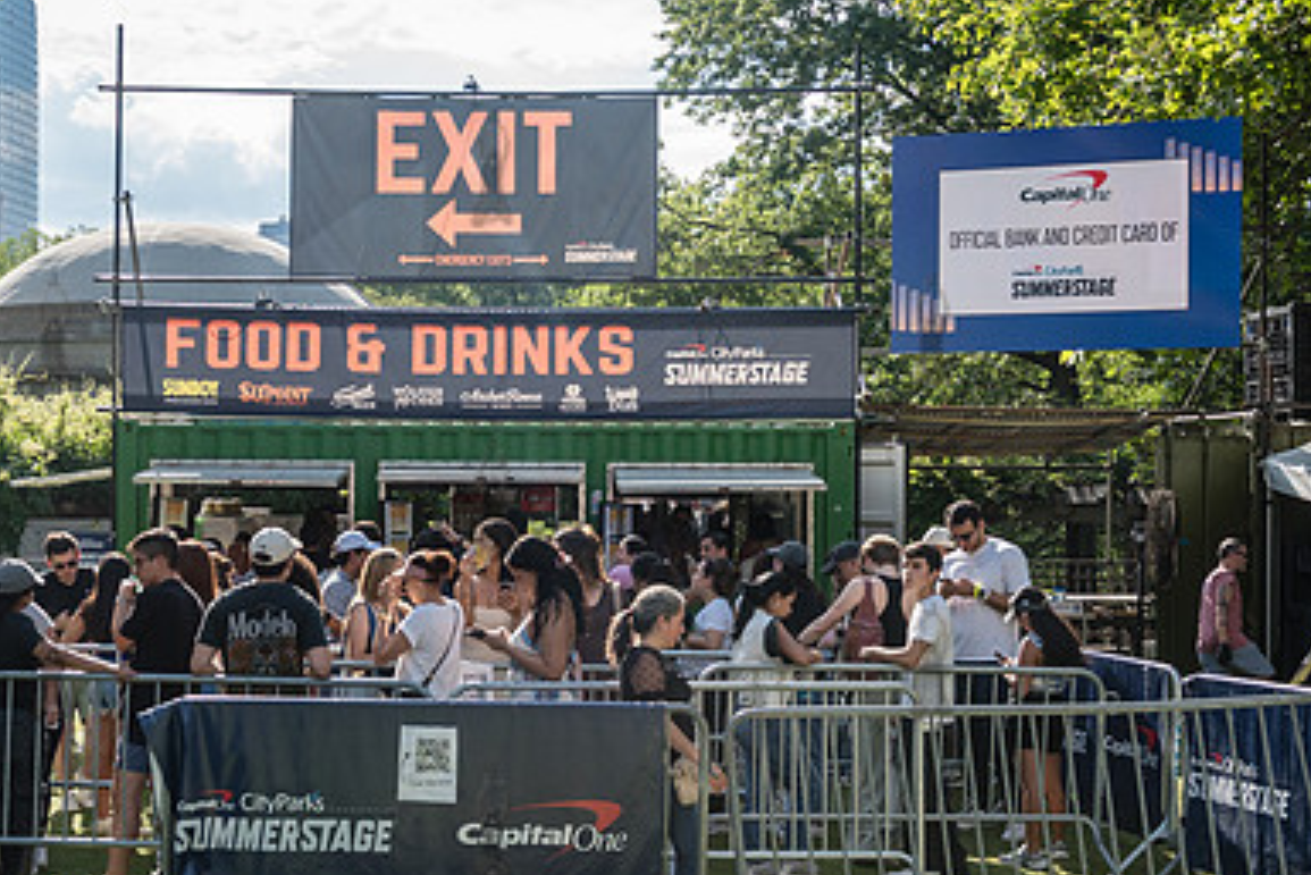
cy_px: 496
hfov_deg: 39.3
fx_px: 1821
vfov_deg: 27.0
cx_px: 470
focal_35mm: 50
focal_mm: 32
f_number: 5
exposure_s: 1/1250
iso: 500
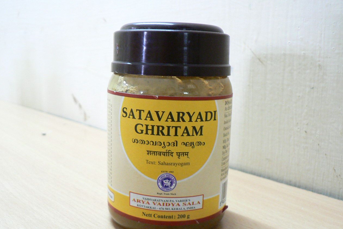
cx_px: 170
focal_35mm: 38
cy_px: 122
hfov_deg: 50.7
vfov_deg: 35.0
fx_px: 362
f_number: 2.8
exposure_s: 1/5
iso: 200
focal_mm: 6
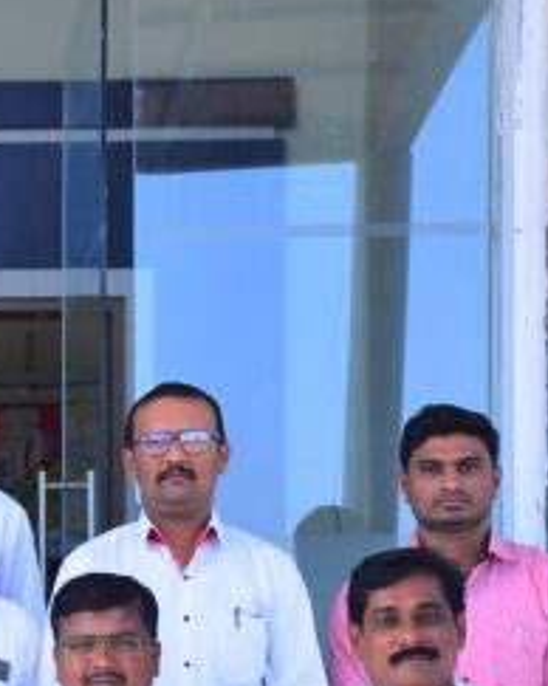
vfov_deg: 9.7
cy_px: 717
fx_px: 4019
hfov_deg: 7.6
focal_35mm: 198
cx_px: -359
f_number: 5
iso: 200
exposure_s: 1/125
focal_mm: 50
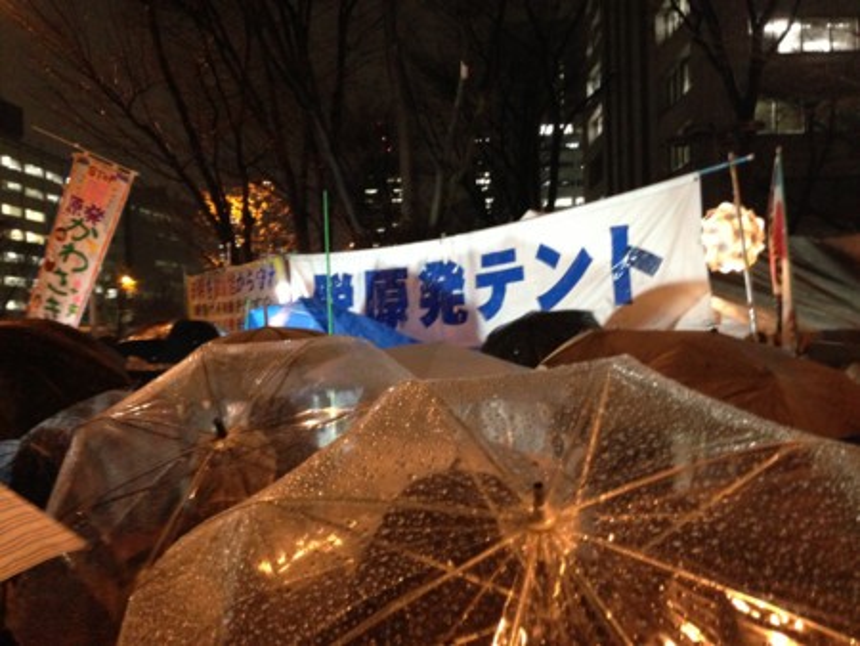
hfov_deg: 55.3
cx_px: 430
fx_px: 820
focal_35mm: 33
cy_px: 323
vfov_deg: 43.0
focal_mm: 4.13
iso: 640
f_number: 2.4
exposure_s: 1/15
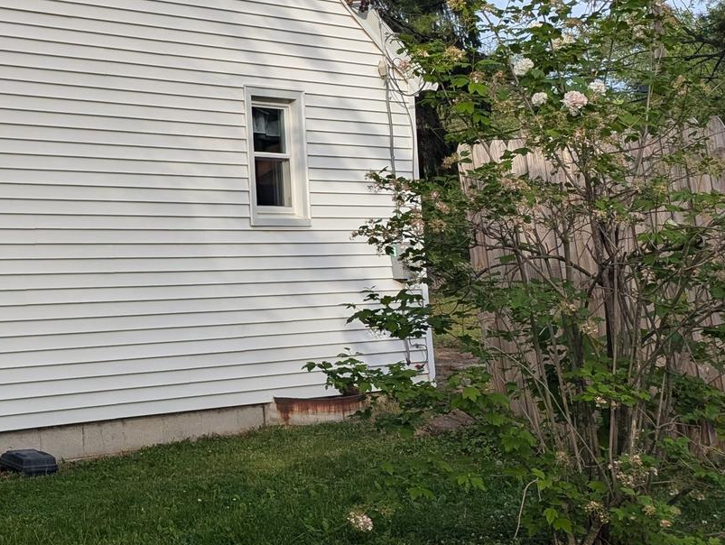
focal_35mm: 61
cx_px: -167
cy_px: 71
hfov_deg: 27.5
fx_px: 1279
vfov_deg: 23.5
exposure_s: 1/712
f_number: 1.85
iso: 48
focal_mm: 6.81
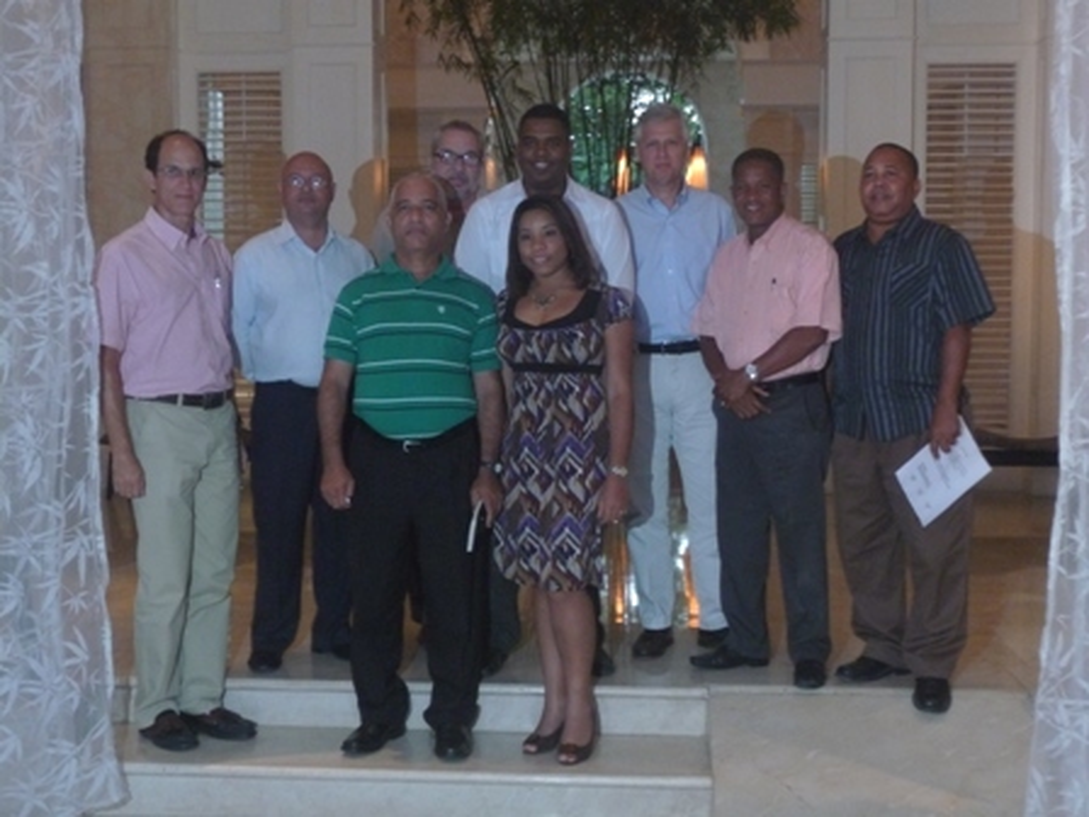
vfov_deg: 32.2
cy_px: 408
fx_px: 1416
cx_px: 544
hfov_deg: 42.1
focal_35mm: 45
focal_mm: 7.6
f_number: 4.1
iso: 400
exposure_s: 1/8
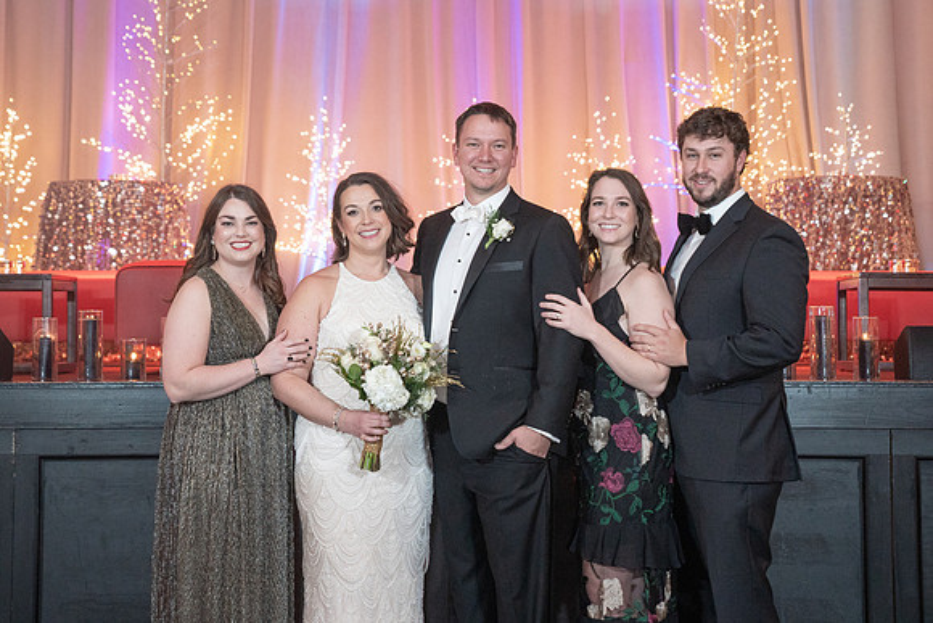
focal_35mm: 72
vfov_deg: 19.1
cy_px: 286
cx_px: 428
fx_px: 1855
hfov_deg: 28.2
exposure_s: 1/125
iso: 4000
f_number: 4
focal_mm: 65
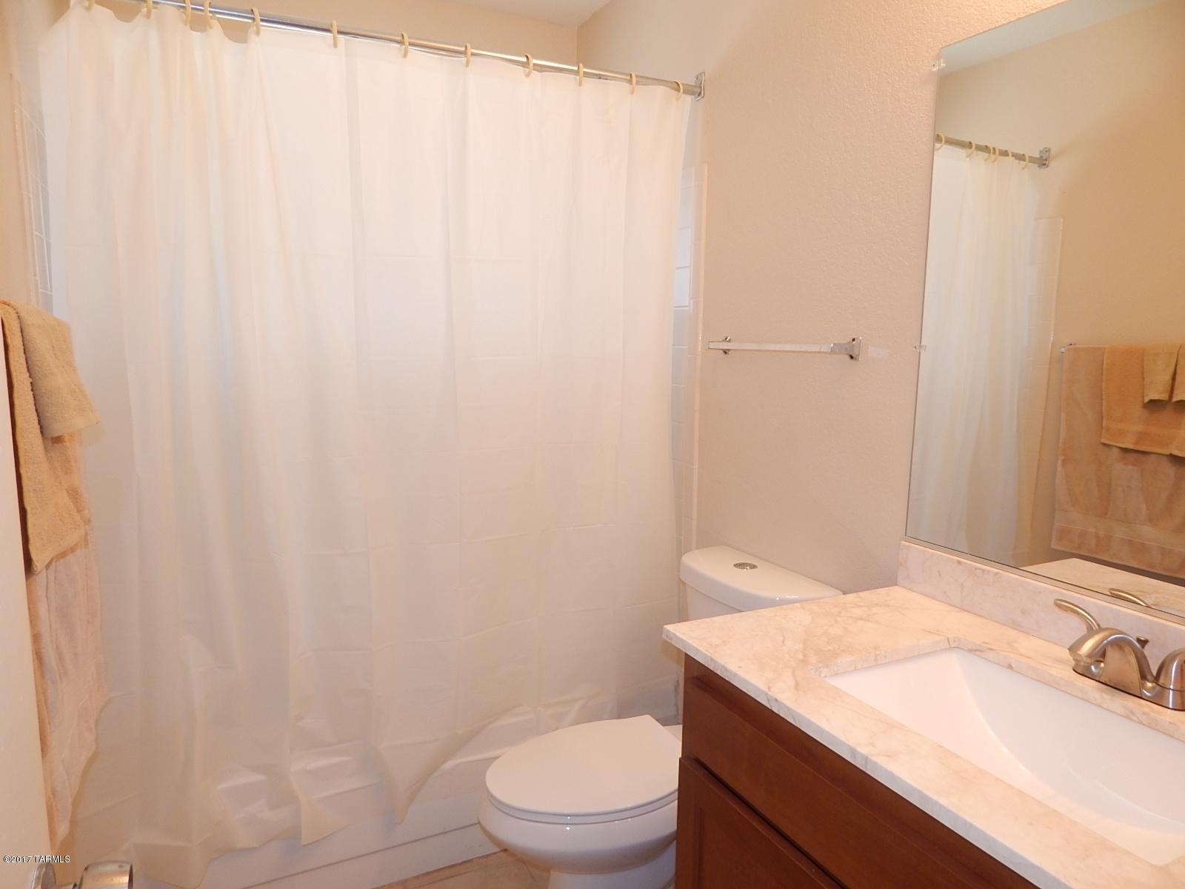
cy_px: 444
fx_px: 753
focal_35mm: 22
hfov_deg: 76.4
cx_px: 592
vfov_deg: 61.1
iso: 125
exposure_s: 1/30
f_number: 3
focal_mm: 4
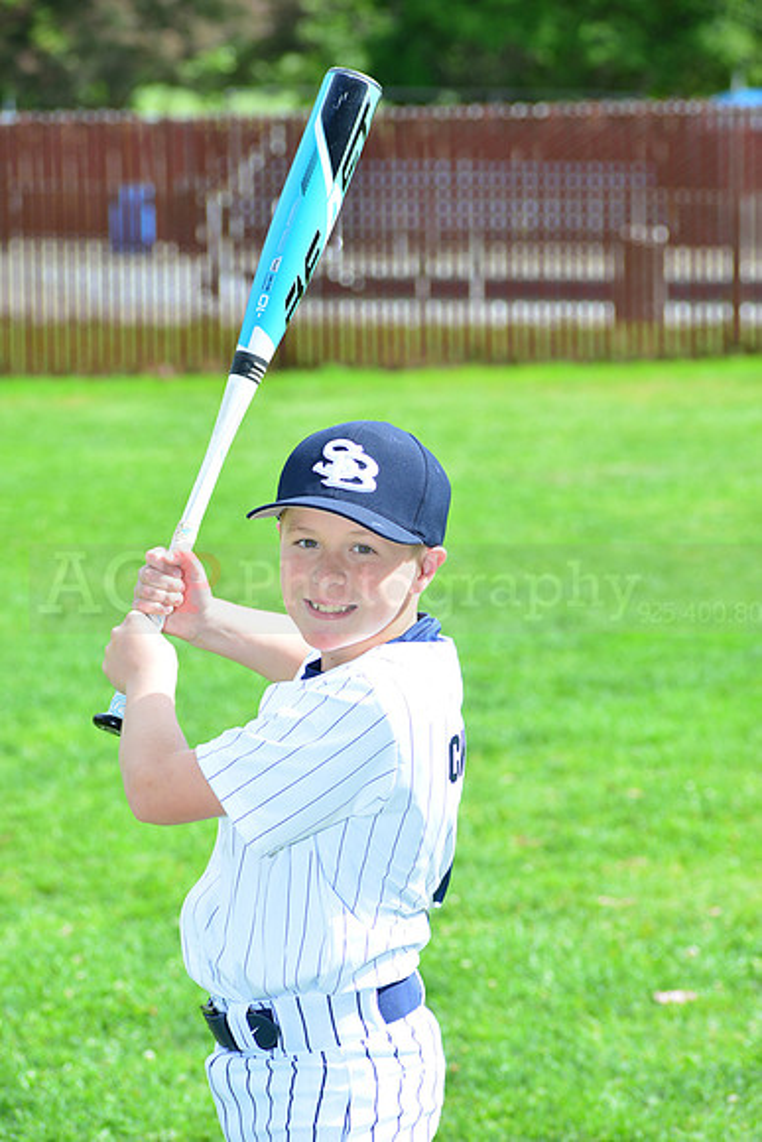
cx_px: 381
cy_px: 571
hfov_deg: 10.2
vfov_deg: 15.2
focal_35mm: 135
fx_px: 4283
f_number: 8
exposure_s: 1/200
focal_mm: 135
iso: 200
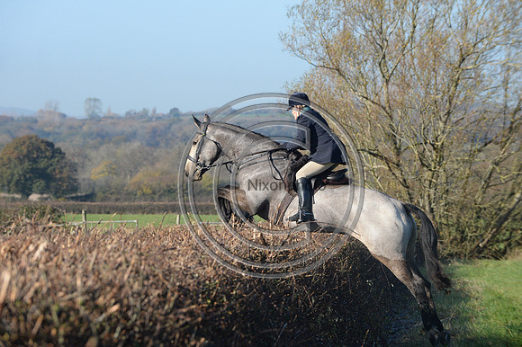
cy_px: 174
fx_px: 2898
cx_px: 261
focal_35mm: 200
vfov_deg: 6.9
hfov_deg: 10.3
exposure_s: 1/1250
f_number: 7.1
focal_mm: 200
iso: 1000
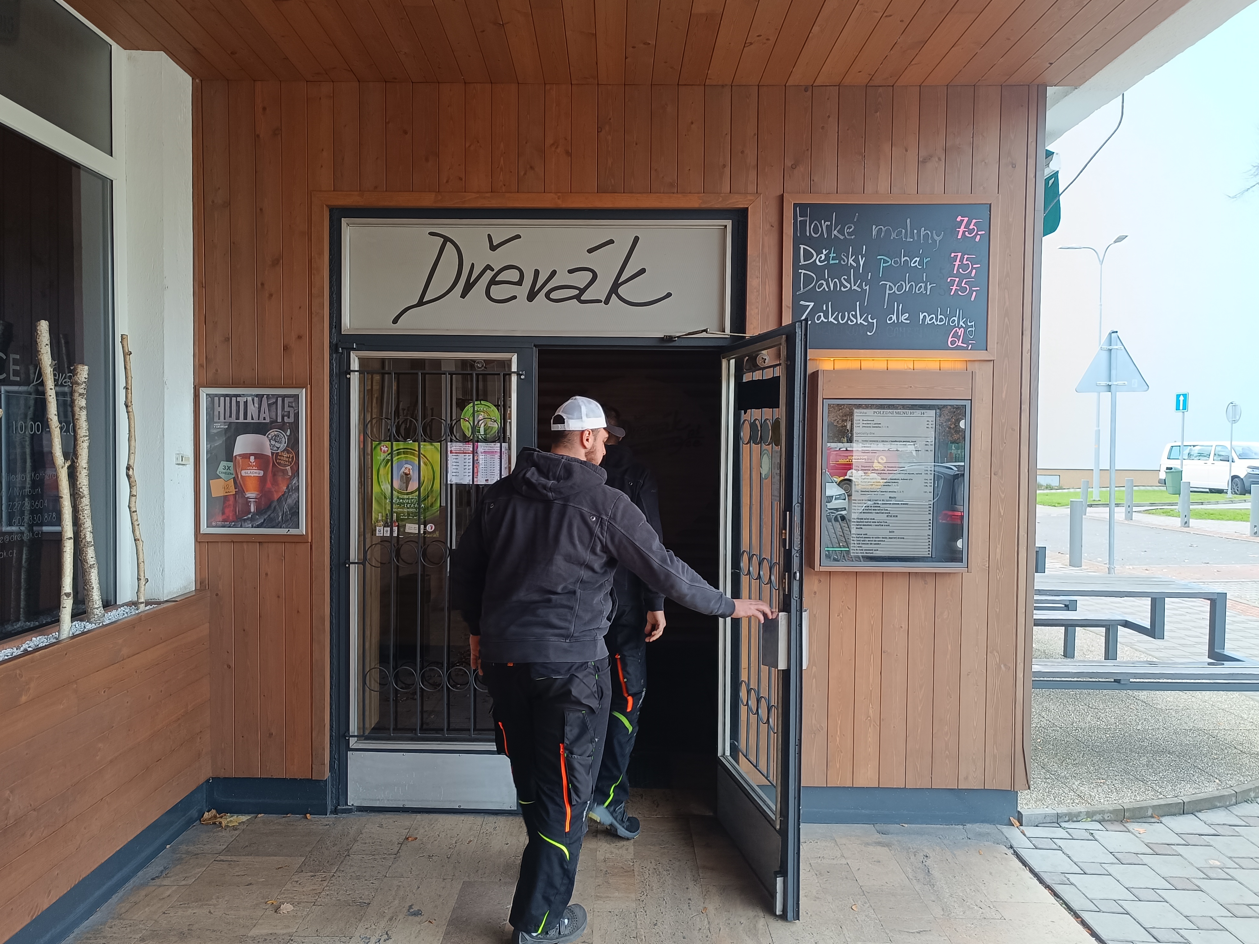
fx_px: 909
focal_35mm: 25
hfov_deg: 69.4
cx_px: 608
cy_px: 473
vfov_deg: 54.9
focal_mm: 5.59
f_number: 1.88
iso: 206
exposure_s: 1/101
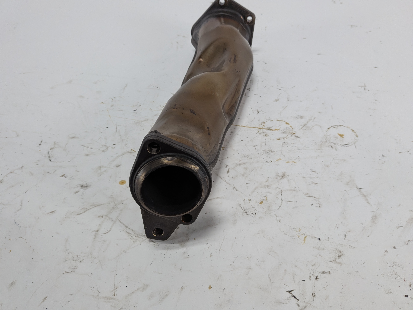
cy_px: 155
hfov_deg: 71.6
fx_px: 286
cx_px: 206
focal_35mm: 24
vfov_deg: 56.8
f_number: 1.7
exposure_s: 1/542
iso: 42
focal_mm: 4.53
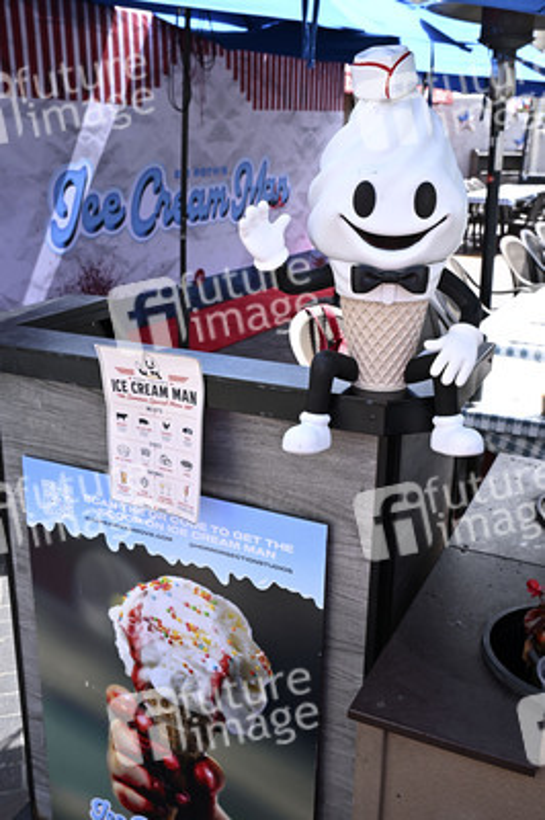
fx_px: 796
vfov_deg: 54.5
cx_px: 272
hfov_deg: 37.8
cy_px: 410
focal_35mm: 35
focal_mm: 35
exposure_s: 1/320
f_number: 9
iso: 800
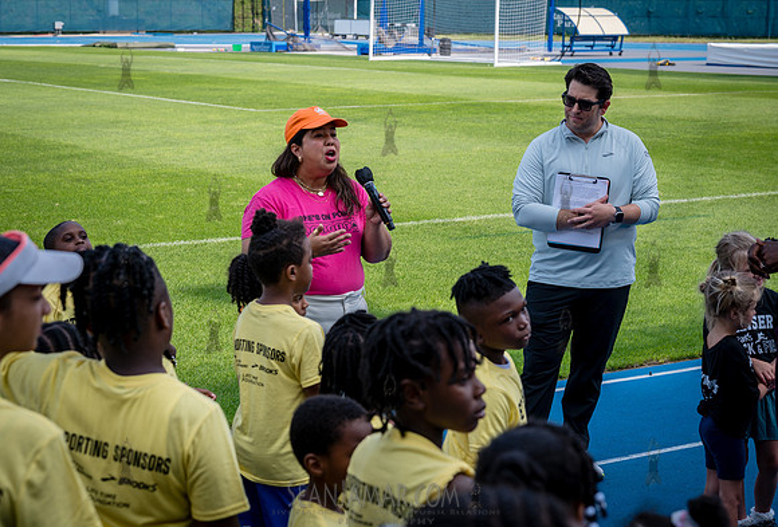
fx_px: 1526
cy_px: 227
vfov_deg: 19.6
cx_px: 381
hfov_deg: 28.6
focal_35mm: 70
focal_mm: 59
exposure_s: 1/320
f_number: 5
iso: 100
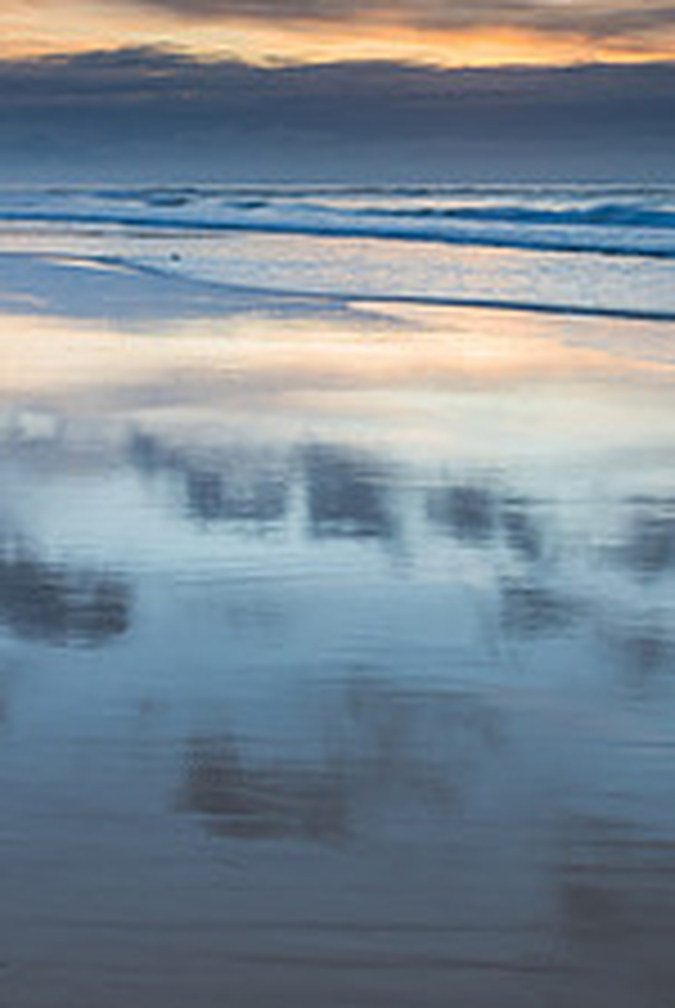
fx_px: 1794
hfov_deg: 21.3
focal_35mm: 64
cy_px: 322
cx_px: 256
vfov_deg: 31.1
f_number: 9
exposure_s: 1/2.5
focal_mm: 24
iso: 40
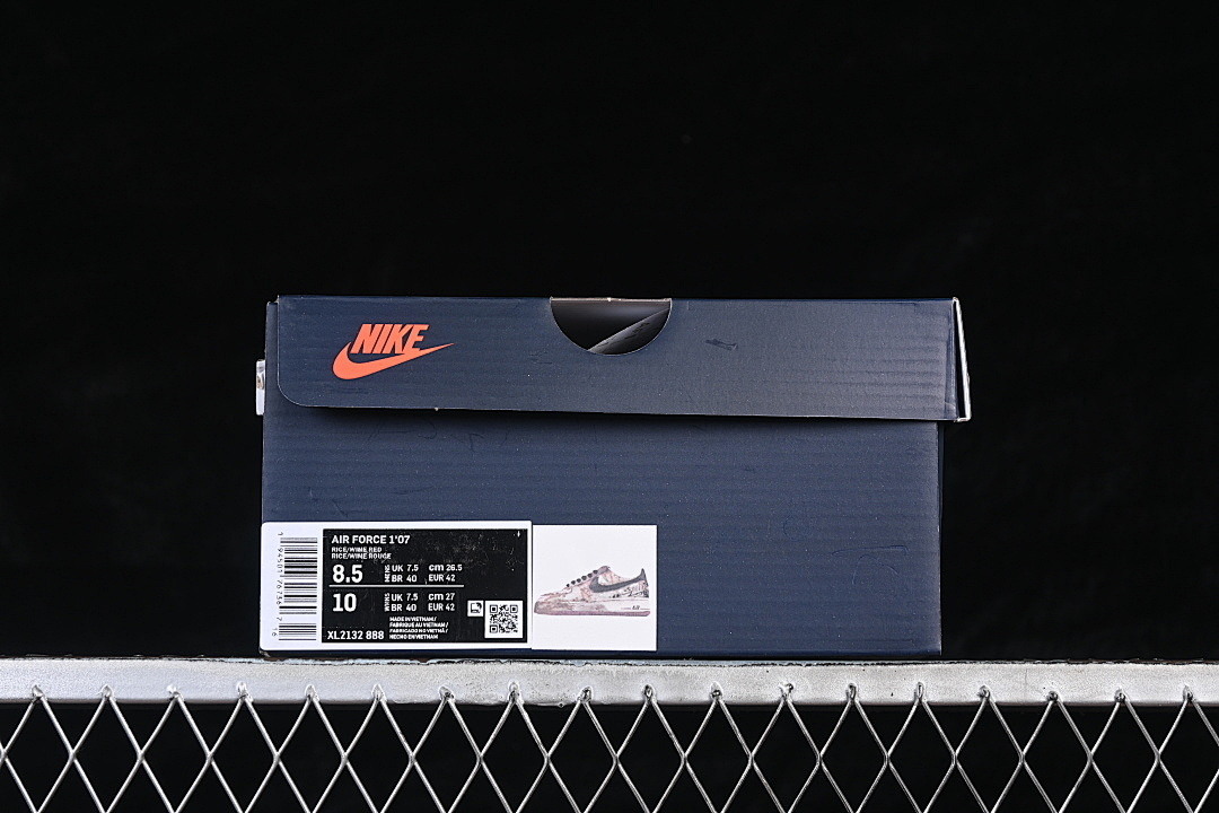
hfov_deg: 27.0
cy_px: 406
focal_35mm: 75
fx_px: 2539
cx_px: 610
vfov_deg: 18.2
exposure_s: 1/60
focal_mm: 50
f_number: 6.3
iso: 160
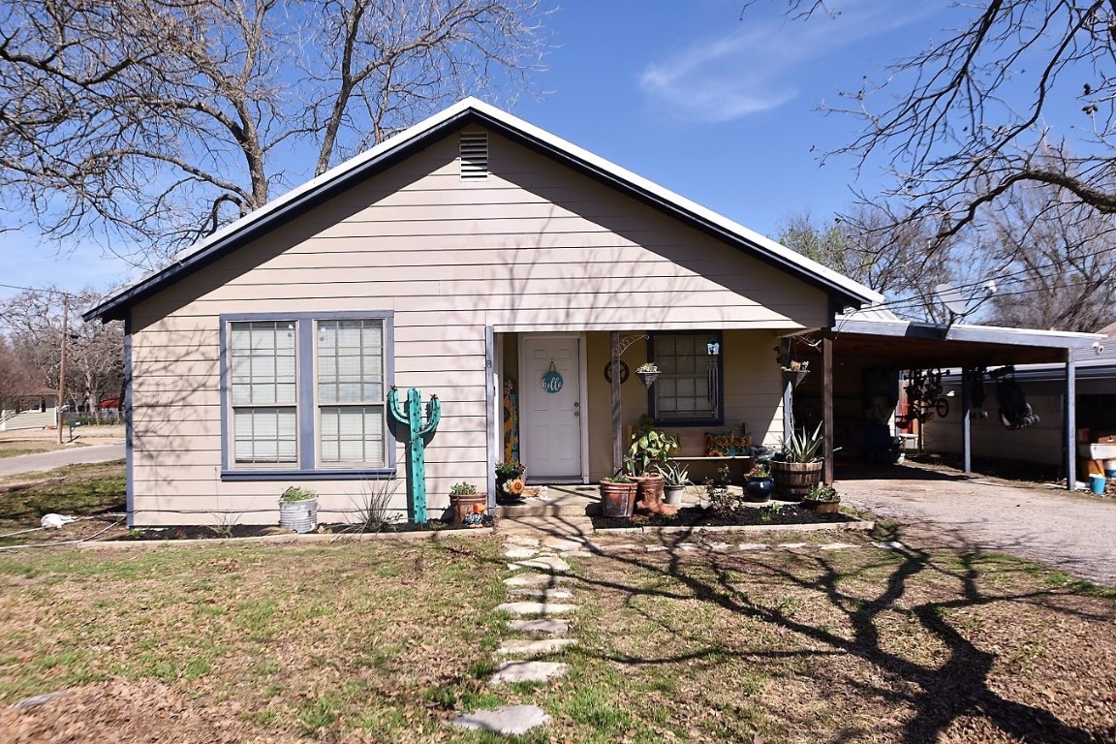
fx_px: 697
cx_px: 558
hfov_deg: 77.3
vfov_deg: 56.1
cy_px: 372
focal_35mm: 22
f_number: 5.6
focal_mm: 15
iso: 100
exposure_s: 1/500
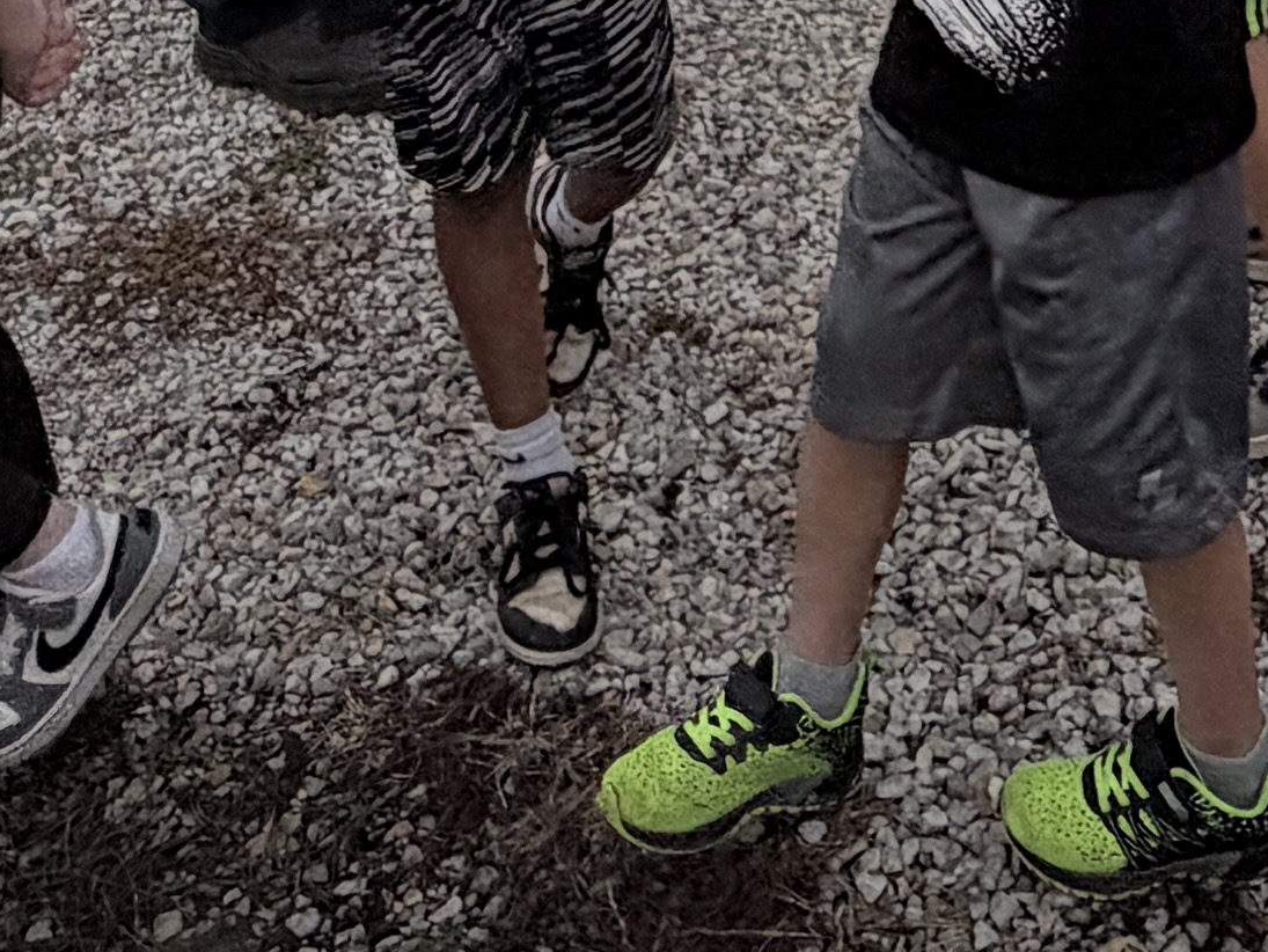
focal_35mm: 73
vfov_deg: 16.2
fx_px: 2675
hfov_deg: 25.8
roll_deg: +2.2
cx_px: 1159
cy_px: -885
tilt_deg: -4.9
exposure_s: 1/770
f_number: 2.2
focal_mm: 2.22
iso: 32
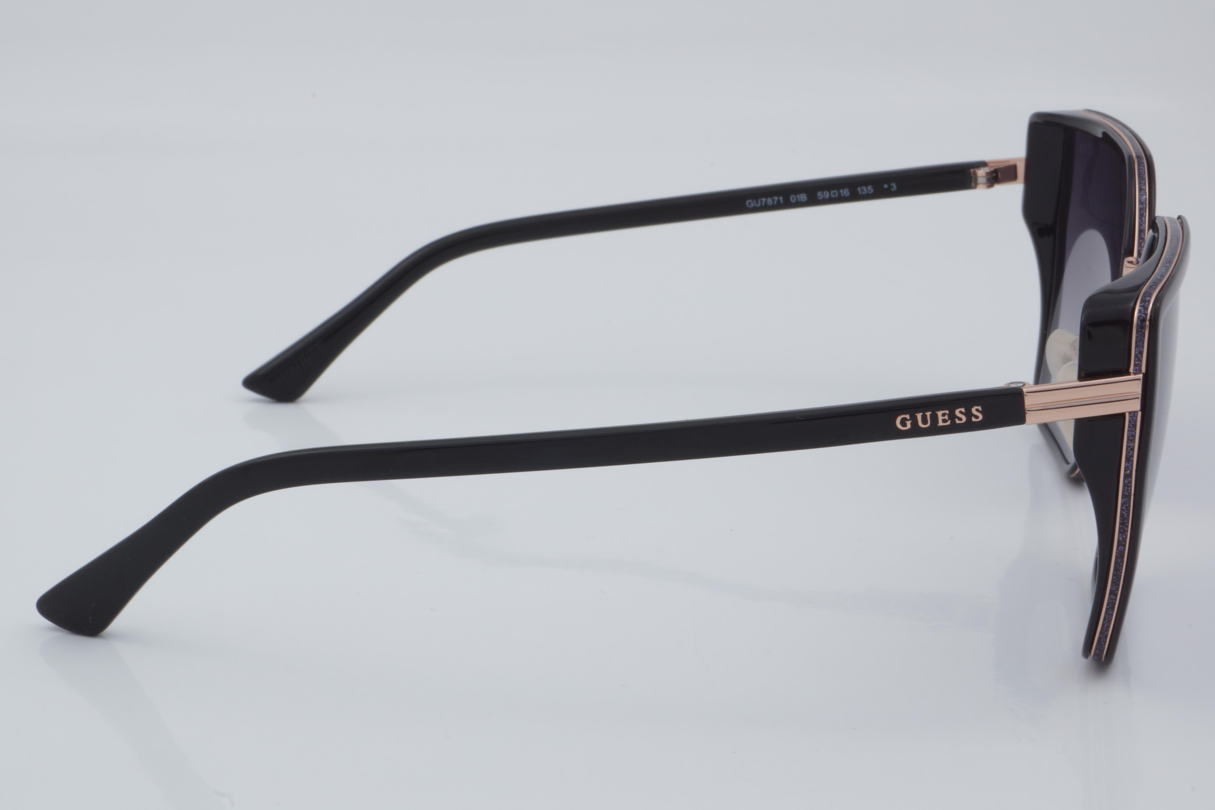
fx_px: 2531
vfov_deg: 18.2
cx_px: 608
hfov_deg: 27.0
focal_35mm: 75
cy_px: 405
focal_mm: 50
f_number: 32
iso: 100
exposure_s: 1/4
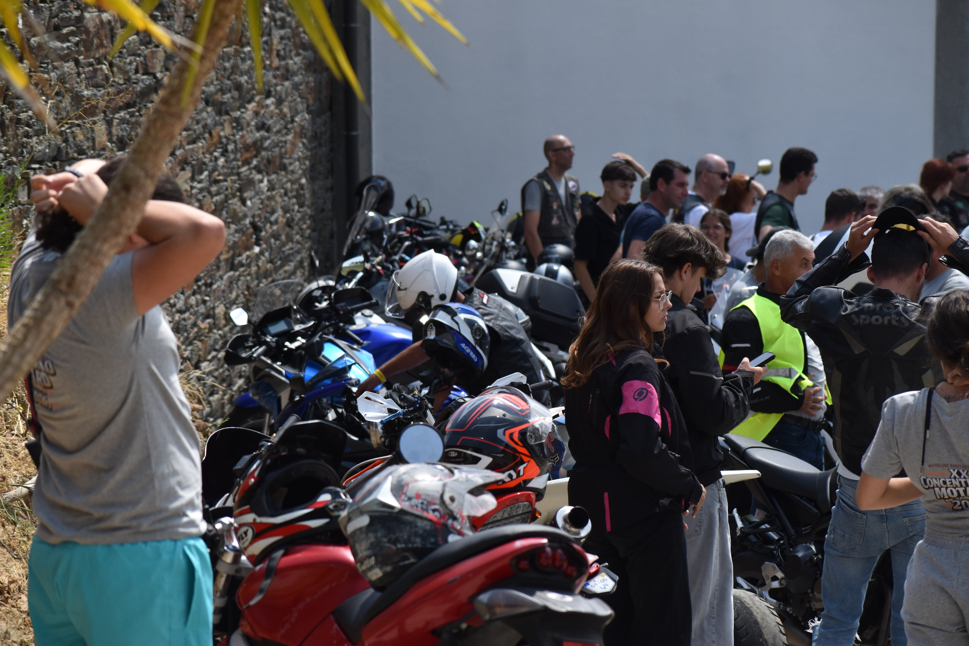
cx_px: 484
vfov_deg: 7.5
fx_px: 4925
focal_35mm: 183
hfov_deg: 11.2
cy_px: 323
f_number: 6.3
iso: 400
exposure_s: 1/1600
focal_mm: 122
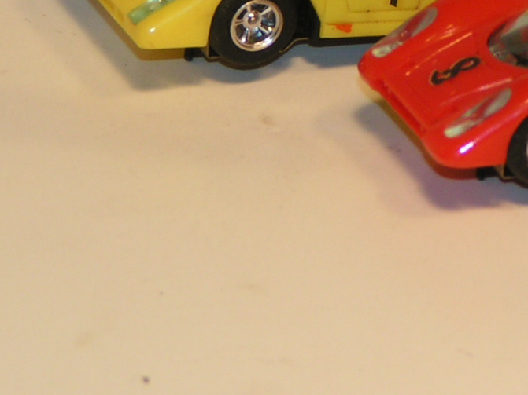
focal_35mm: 391
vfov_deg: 3.8
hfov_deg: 5.1
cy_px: 64
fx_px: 5963
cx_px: 488
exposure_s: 1/250
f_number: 4.5
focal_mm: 25.1
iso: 50
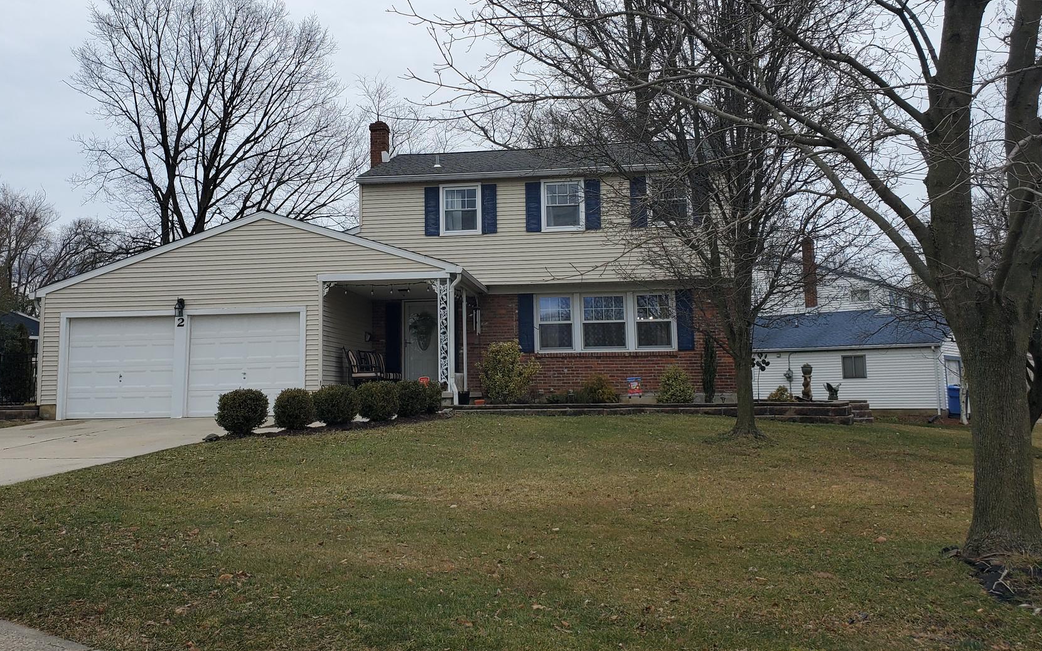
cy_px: 267
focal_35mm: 34
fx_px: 966
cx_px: 477
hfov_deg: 56.6
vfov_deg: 37.2
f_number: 2.4
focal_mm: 4.3
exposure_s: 1/481
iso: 50
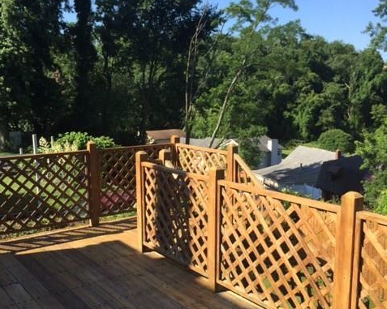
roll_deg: +0.0
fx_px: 435
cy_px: 171
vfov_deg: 39.1
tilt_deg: -8.0
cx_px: 193
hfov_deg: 48.0
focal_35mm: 38
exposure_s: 1/1014
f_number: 2.2
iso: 32
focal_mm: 4.15
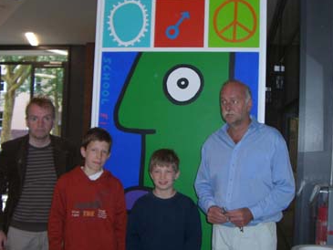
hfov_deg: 36.8
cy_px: 131
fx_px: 500
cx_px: 162
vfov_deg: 28.0
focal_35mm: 52
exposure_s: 1/60
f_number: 2.7
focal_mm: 6.2
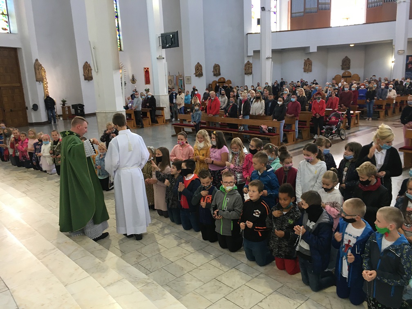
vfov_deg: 48.2
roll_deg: +2.6
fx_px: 345
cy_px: 154
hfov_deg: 61.7
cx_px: 206
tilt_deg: -11.6
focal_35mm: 29
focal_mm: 4.15
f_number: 2.2
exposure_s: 1/33
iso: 100
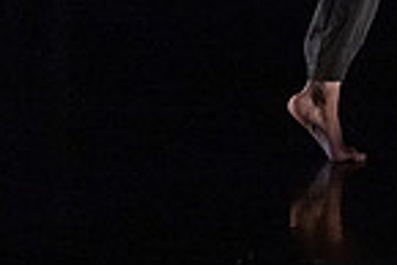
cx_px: 333
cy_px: -261
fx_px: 4382
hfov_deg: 5.2
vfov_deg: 3.4
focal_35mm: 397
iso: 5000
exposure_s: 1/500
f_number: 2.8
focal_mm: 92
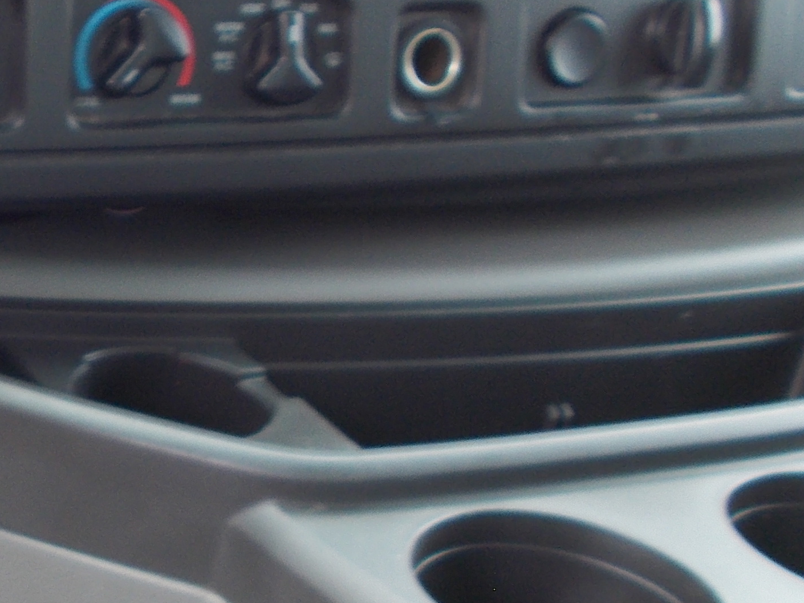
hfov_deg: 21.7
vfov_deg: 17.3
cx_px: -95
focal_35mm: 85
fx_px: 1974
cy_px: 394
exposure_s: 1/25
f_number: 3.2
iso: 80
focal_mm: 4.6
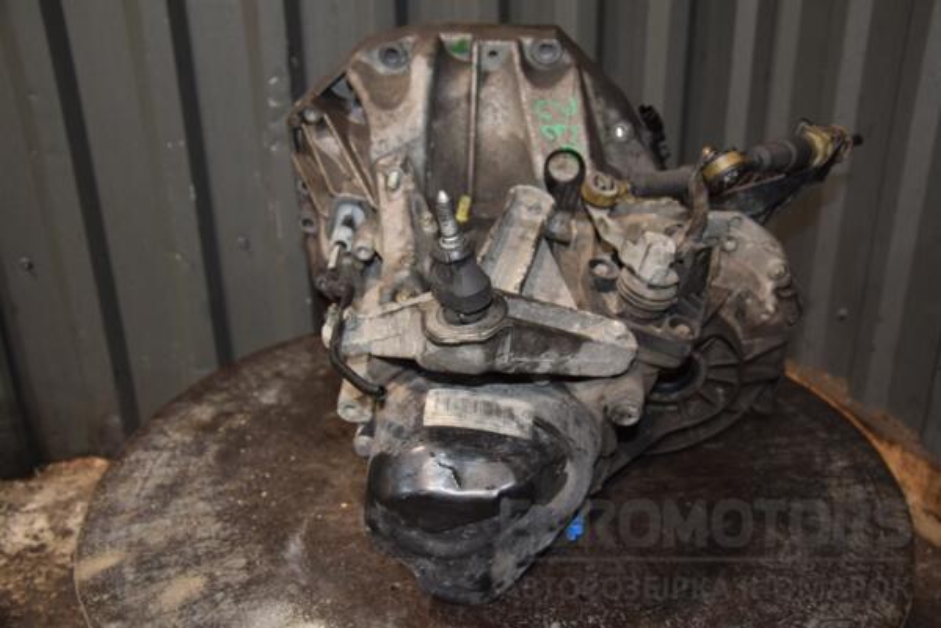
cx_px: 470
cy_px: 314
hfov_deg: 53.1
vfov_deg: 36.9
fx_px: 941
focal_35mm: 36
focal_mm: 24
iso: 800
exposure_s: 1/60
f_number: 5
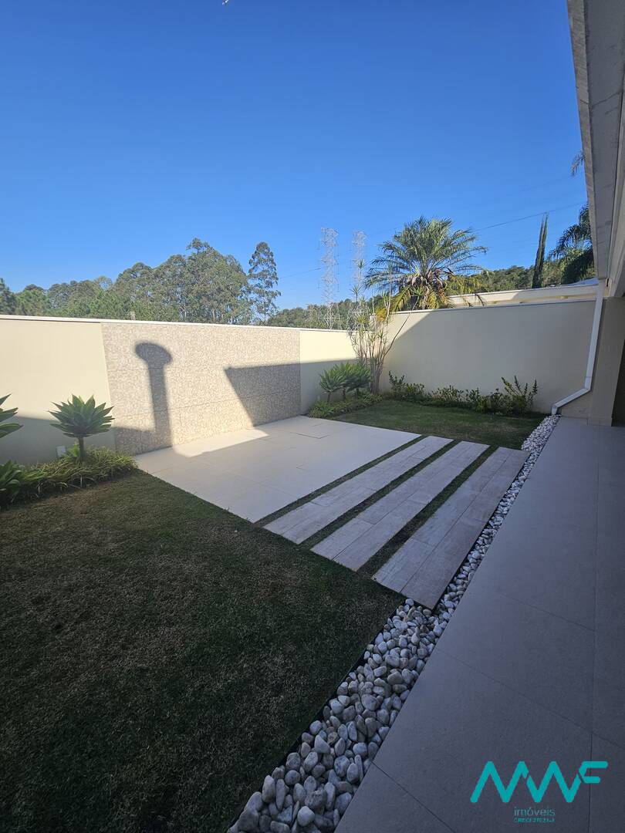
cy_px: 416
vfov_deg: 106.2
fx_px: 313
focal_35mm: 13
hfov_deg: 89.9
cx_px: 312
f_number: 2.2
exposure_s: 1/1654
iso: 50
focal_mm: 2.2
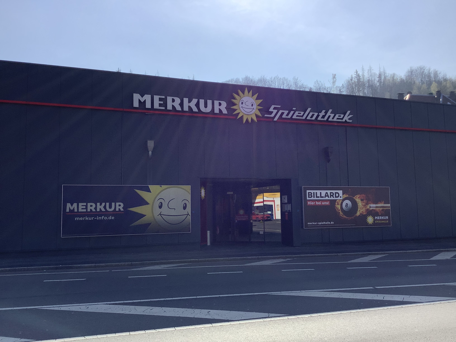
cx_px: 228
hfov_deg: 58.4
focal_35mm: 31
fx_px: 408
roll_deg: +1.5
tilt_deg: +4.9
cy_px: 171
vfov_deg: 45.4
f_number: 2.4
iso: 25
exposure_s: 1/1664
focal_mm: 3.3
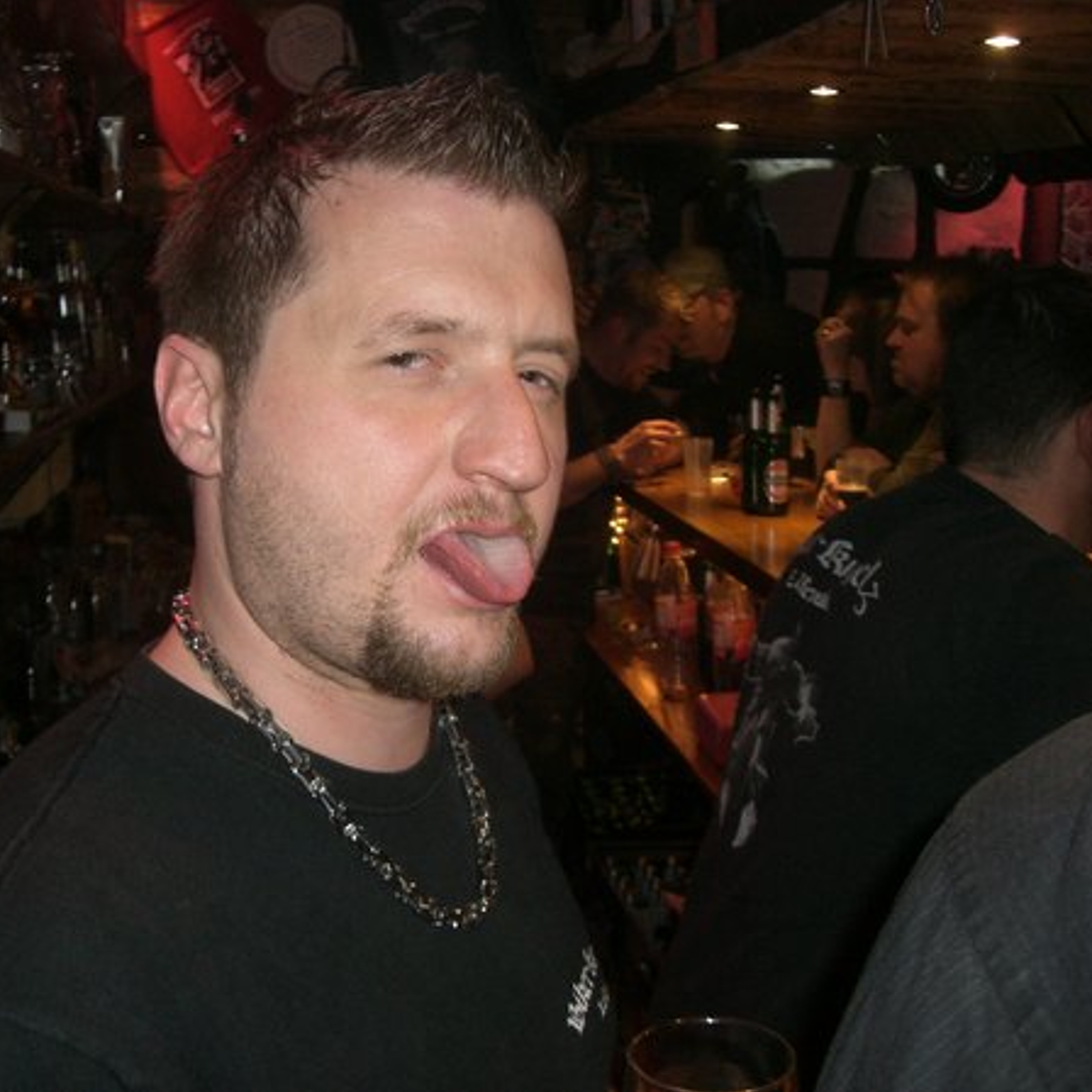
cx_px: 397
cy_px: 546
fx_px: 1606
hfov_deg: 37.3
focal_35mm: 45
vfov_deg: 37.6
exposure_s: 1/60
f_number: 2.7
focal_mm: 6.2
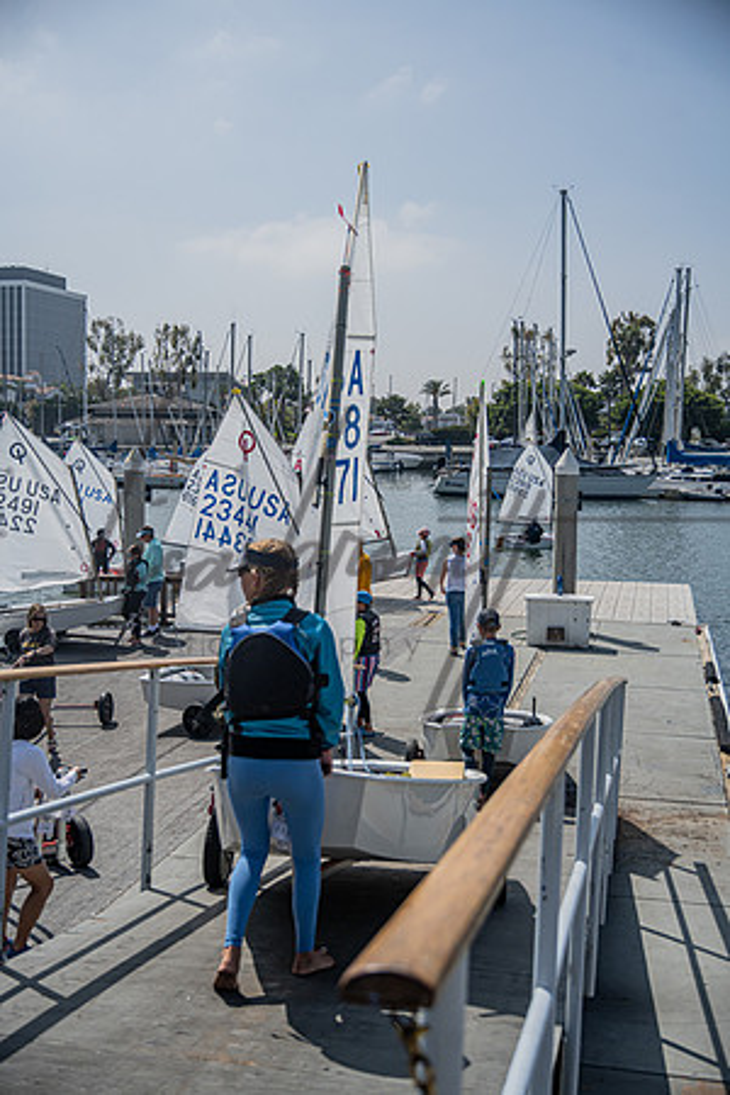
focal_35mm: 43
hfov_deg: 31.2
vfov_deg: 45.4
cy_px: 548
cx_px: 365
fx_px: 1308
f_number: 5
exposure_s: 1/5000
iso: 250
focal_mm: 43
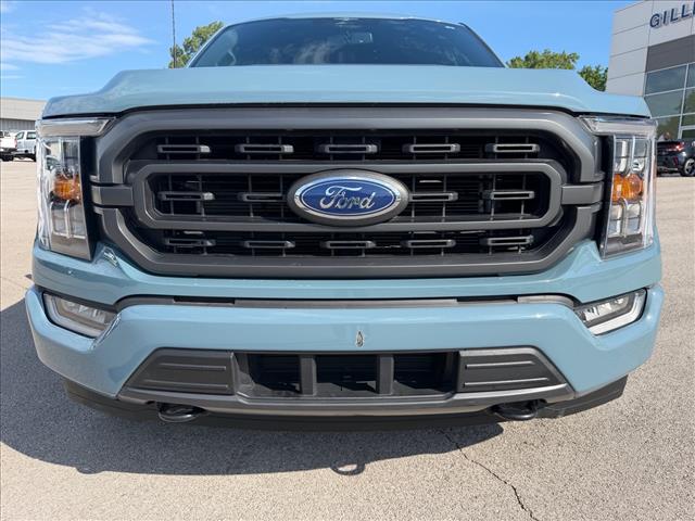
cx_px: 348
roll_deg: -1.9
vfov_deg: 56.8
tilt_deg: -8.5
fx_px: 482
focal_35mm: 24
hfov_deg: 71.6
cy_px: 260
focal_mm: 6.76
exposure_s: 1/2053
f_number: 1.78
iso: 80
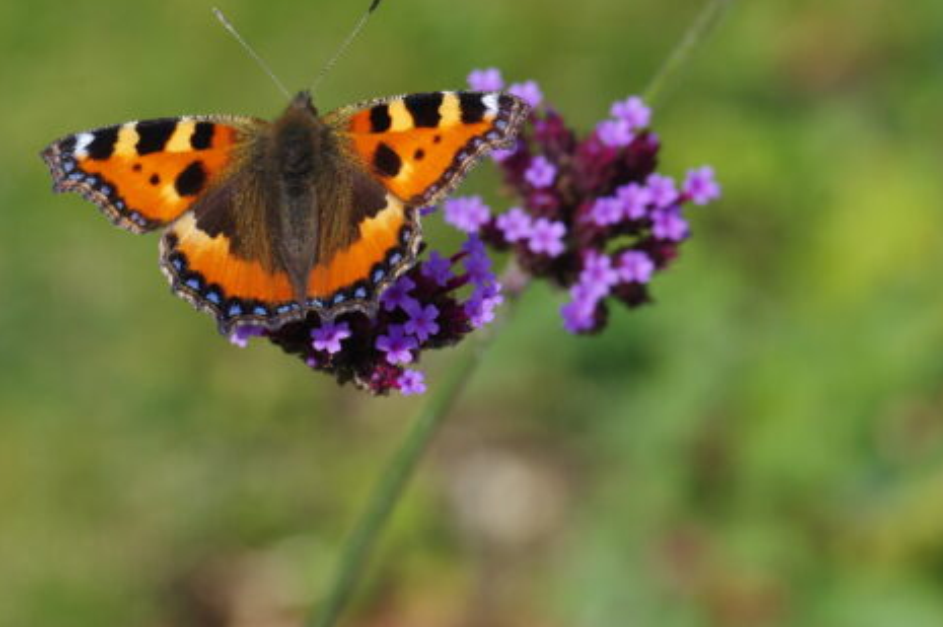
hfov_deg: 8.3
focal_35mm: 248
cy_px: 188
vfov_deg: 5.5
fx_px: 6489
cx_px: 304
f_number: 9
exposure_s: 1/200
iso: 200
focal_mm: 100
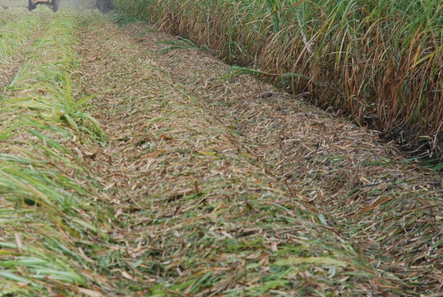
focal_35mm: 203
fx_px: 2503
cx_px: 119
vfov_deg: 6.8
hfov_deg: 10.1
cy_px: 71
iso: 100
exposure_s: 1/160
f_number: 4.5
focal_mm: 70
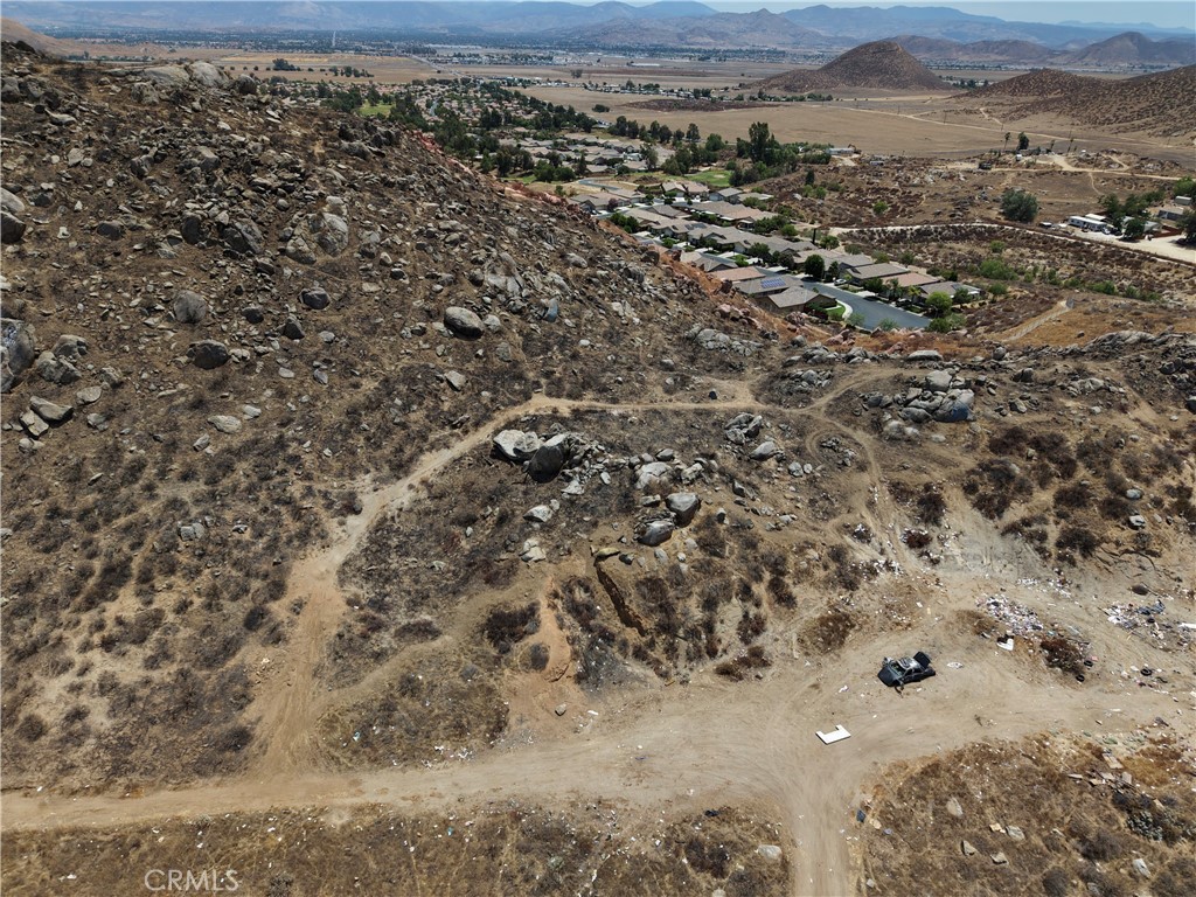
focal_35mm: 24
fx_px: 829
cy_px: 448
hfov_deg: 71.6
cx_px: 598
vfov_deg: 56.8
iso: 100
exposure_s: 1/125
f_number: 1.8
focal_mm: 8.67
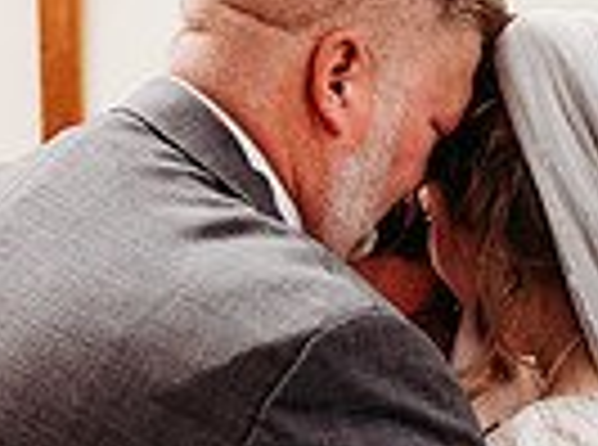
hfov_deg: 19.4
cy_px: 322
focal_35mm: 101
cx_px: 180
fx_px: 1740
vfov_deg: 14.5
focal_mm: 24
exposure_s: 1/200
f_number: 2.2
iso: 1600
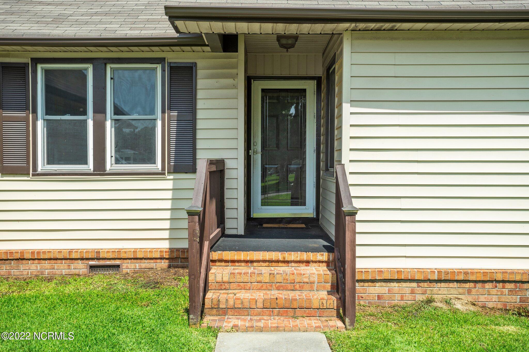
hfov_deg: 48.5
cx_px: 264
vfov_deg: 33.4
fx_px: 588
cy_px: 176
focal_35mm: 40
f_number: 8
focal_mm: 40
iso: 100
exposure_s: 1/250
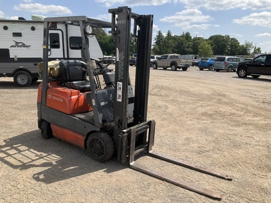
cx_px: 136
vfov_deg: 48.2
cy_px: 102
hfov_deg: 61.7
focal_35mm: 29
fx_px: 227
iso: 25
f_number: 1.8
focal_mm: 3
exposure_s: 1/1848
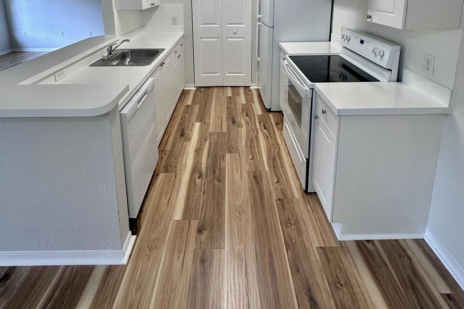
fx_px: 258
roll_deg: +0.7
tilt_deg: -10.7
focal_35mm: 20
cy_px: 31
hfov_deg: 84.0
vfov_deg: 54.1
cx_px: 227
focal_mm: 2.22
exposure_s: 1/120
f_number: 2.2
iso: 200
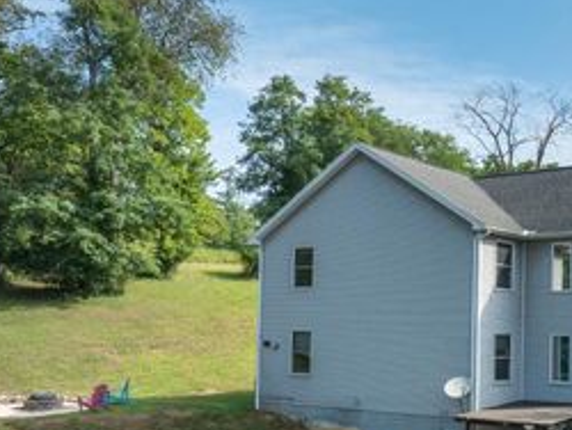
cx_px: 545
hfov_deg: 36.4
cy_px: 308
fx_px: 794
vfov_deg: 30.0
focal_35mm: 48
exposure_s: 1/320
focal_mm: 12.29
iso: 100
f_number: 7.1
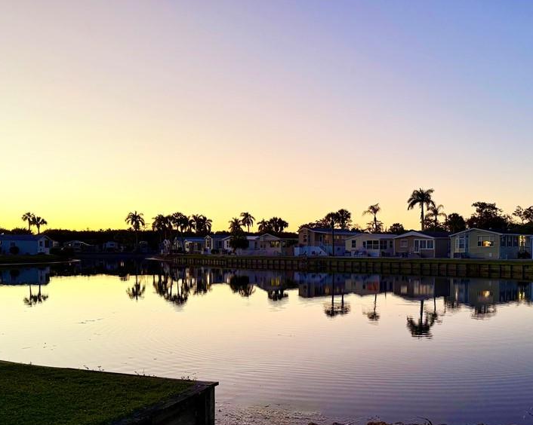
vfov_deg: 43.0
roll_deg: -0.1
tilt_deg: -1.6
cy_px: 264
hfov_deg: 52.5
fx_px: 536
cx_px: 320
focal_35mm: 34
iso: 125
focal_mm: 6.76
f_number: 1.78
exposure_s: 1/121
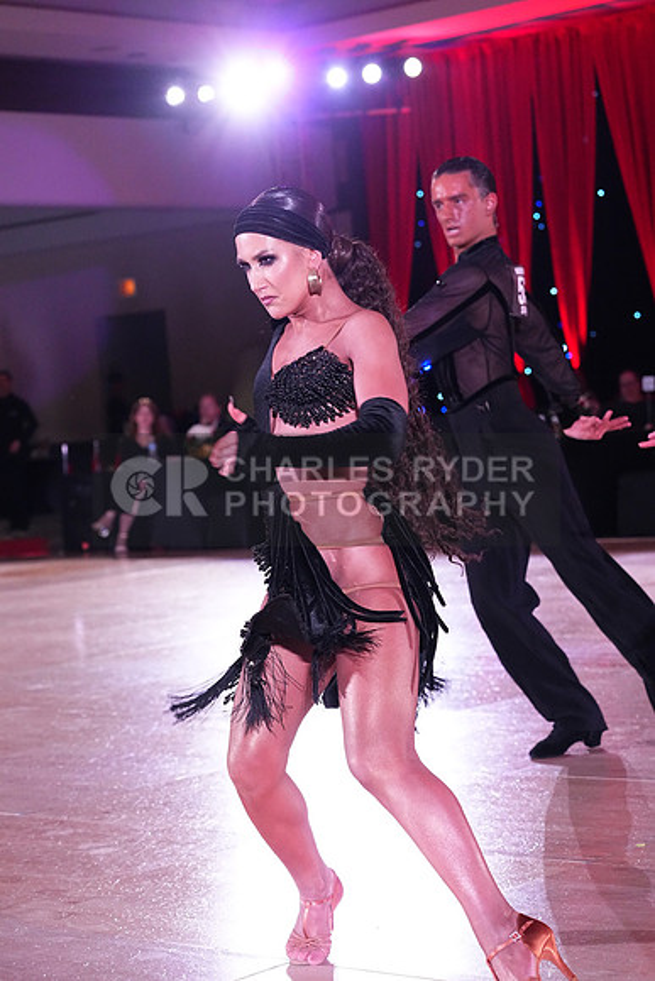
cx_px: 328
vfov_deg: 25.1
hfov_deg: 16.9
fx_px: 2209
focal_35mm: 81
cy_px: 490
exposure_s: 1/400
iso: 8000
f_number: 5
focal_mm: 81
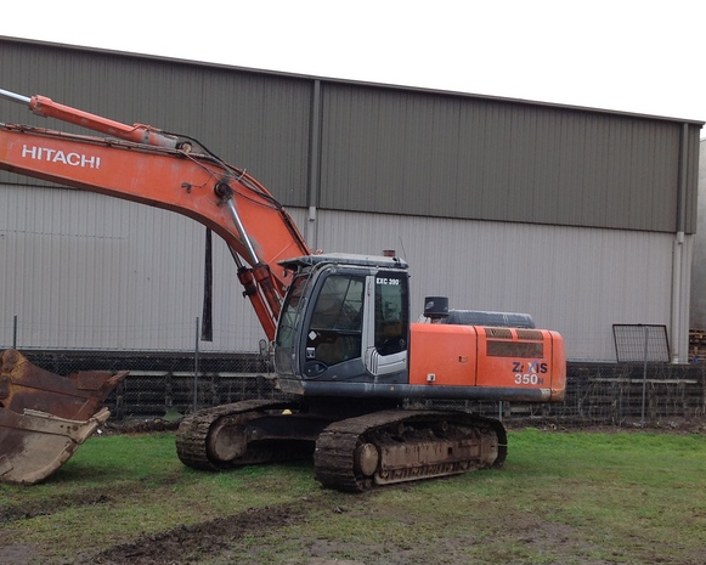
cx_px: 278
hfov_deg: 39.3
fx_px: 982
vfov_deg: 32.0
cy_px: 332
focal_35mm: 47
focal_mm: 4.28
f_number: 2.4
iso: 80
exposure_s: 1/504
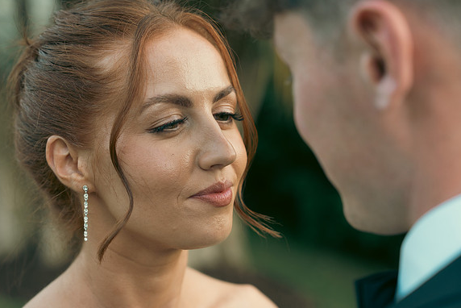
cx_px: 228
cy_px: 154
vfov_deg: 19.2
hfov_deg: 28.4
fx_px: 910
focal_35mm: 71
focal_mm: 70
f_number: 3.5
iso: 800
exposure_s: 1/200
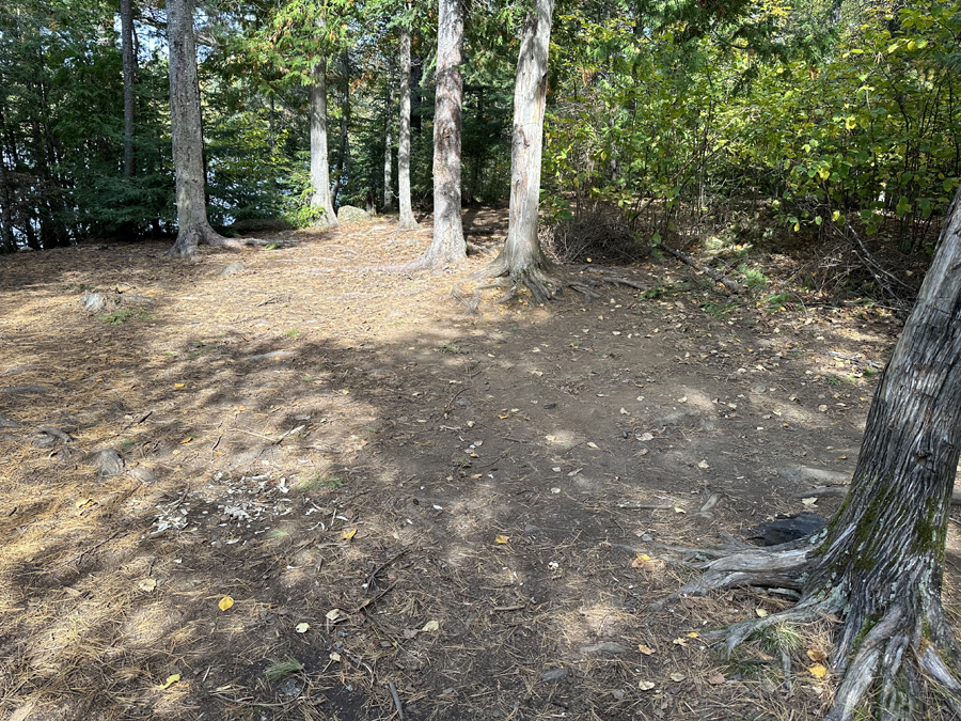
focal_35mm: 24
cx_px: 480
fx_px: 666
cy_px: 360
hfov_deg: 71.6
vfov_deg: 56.8
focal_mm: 6.86
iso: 80
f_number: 1.78
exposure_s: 1/458
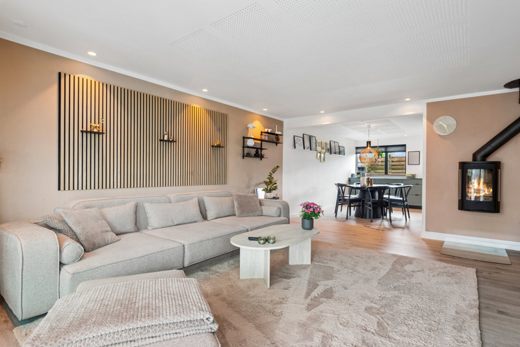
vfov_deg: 64.5
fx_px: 274
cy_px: 174
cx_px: 260
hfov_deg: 86.9
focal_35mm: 19
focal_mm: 19
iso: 250
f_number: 9
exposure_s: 1/4
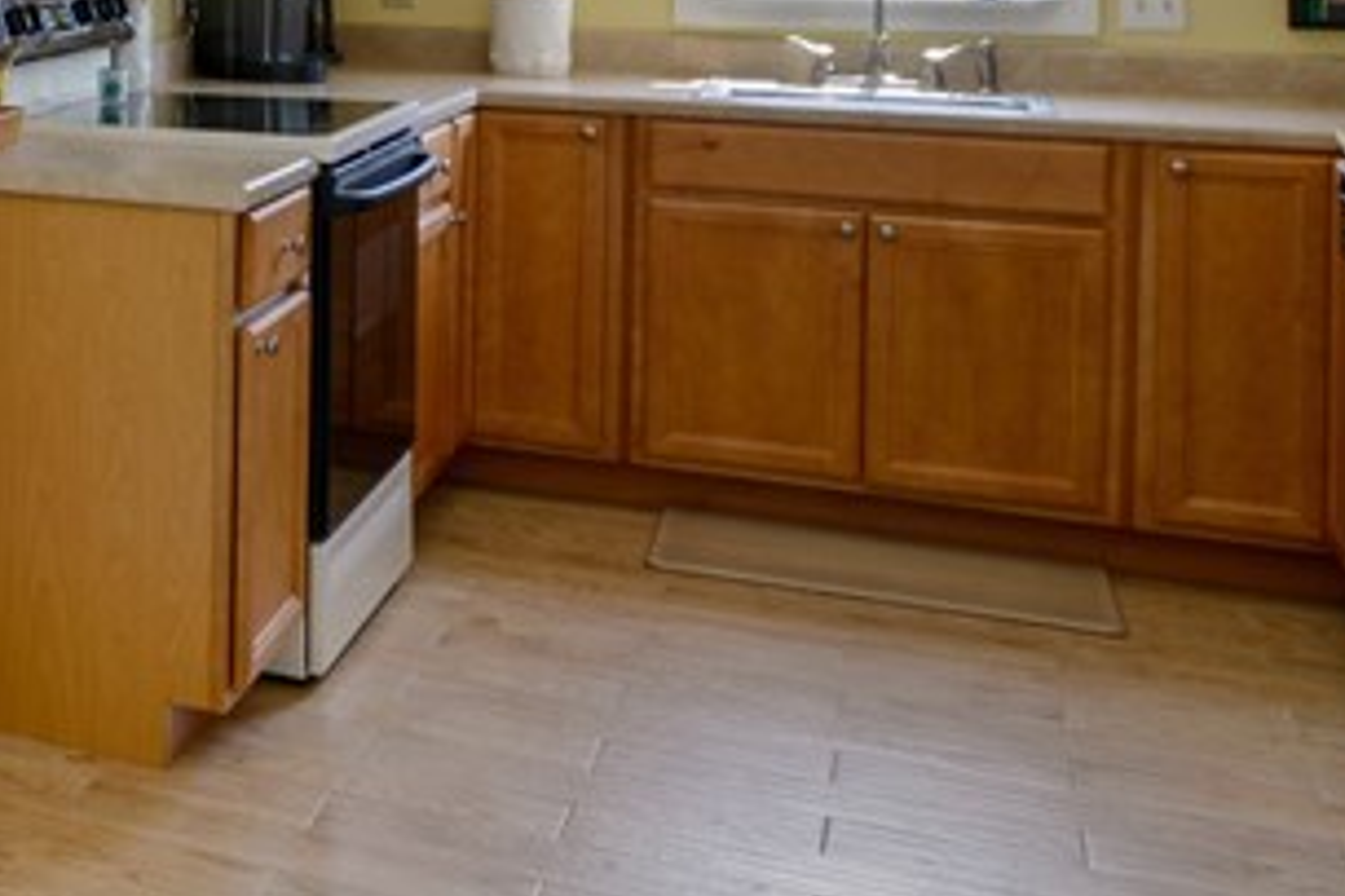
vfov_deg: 22.8
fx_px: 2128
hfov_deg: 26.9
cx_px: -575
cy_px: -13
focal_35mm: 57
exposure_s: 1/8
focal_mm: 16
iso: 200
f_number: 7.1
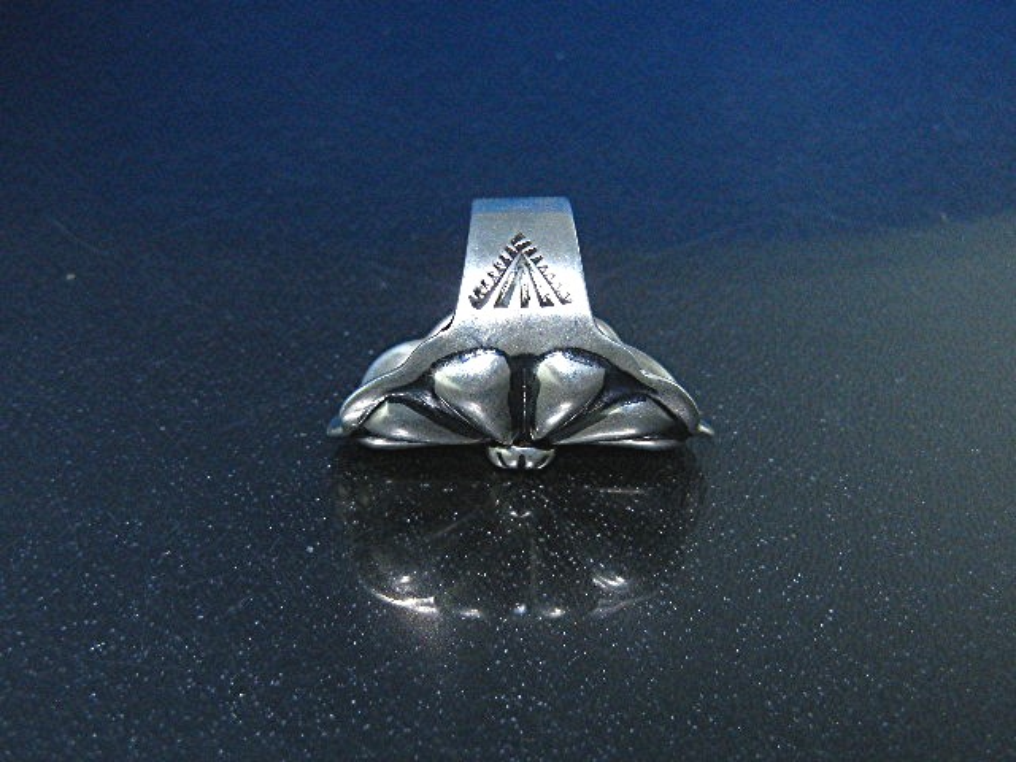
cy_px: 381
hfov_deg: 36.8
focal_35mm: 52
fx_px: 1526
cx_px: 508
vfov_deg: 28.0
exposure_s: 1/30
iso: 443
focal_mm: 9.3
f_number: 7.8
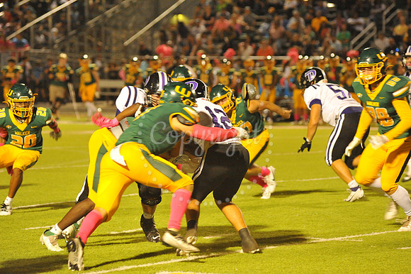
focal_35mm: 200
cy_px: 137
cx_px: 206
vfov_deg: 6.9
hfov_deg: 10.3
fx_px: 2282
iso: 6400
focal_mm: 200
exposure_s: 1/200
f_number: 5
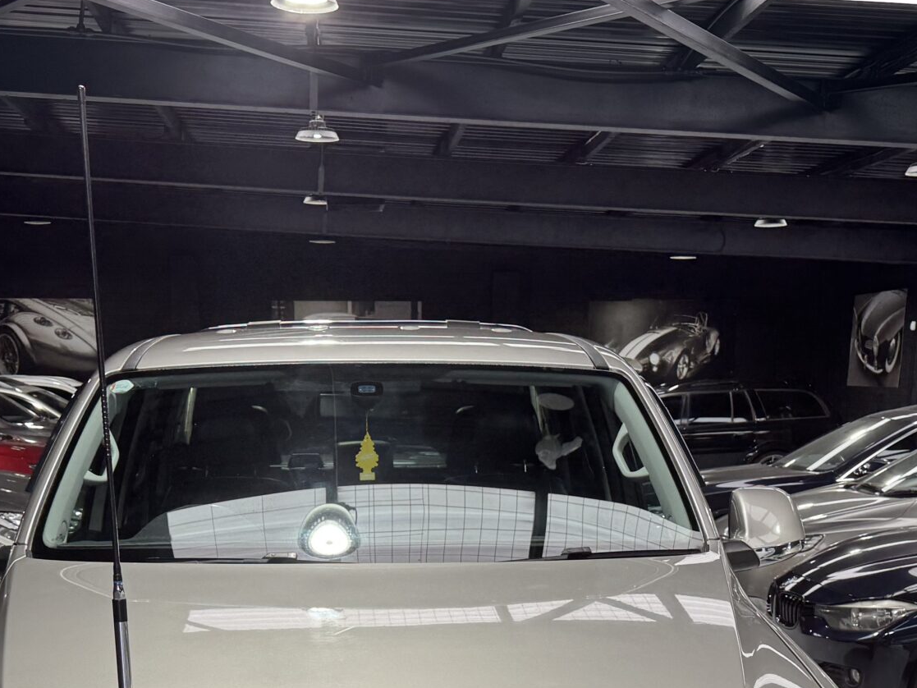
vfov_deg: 24.8
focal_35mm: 55
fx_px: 1457
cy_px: 750
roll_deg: -0.4
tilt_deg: -14.1
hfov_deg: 34.9
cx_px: 385
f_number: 1.78
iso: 80
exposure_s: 1/100
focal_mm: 6.76
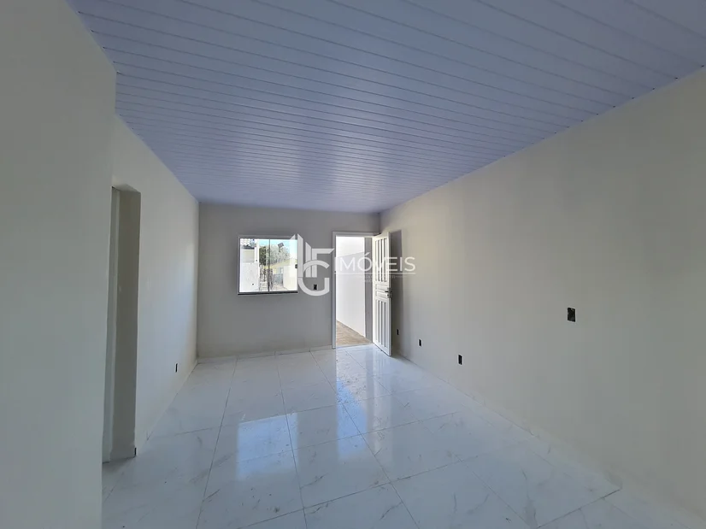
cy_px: 264
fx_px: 265
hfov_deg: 106.2
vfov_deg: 89.9
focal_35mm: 13
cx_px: 353
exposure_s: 1/120
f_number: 2.2
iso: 64
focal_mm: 1.74
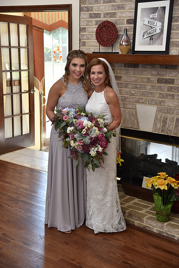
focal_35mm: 55
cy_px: 134
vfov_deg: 36.2
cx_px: 90
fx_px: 410
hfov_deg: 24.6
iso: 400
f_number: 4
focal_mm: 55
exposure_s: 1/125
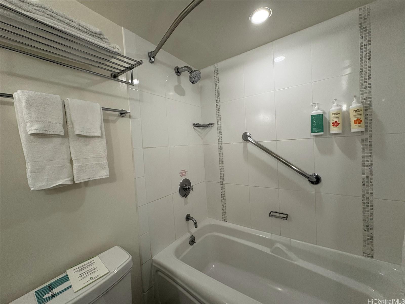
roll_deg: +3.6
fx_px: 164
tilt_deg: -2.9
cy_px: 152
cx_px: 202
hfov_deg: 102.1
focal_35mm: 14
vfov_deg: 85.7
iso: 250
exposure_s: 1/120
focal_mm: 2.22
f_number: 2.2
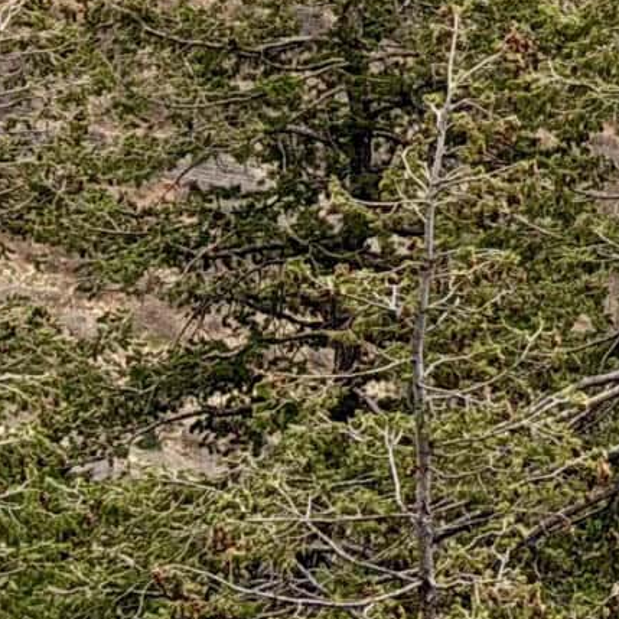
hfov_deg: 6.6
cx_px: 1463
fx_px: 5118
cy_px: -733
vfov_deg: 6.6
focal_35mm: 253
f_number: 1.8
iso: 64
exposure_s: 1/1883
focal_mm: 6.8
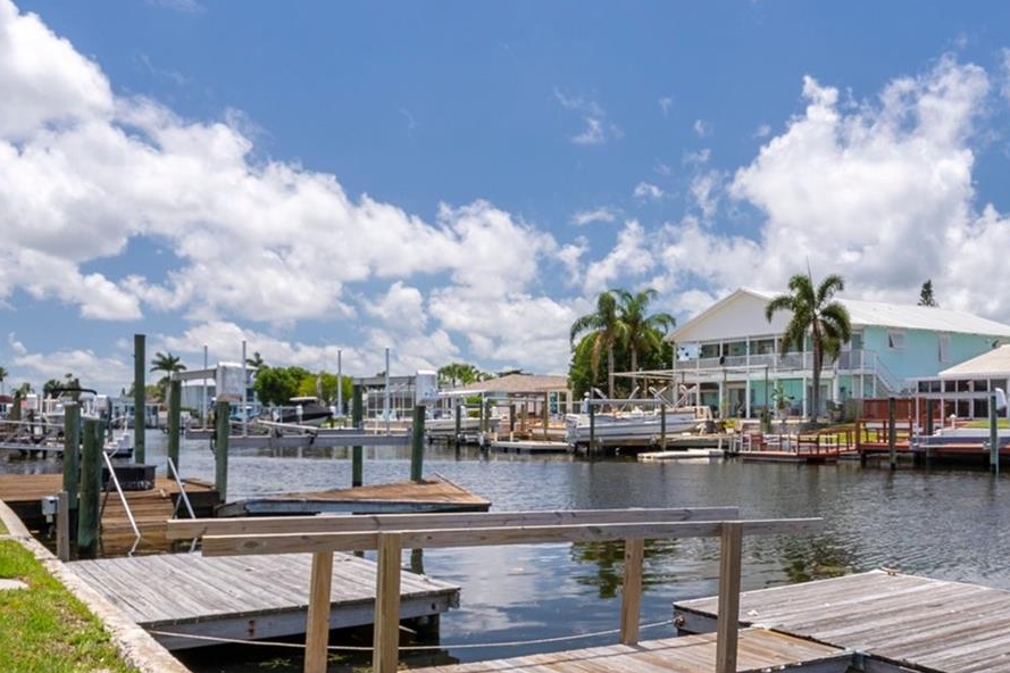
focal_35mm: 36
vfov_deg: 36.6
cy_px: 434
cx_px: 662
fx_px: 1010
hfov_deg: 52.3
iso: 320
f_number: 9
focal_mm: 20
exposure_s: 1/200
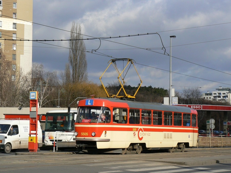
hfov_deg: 20.7
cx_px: 116
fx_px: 634
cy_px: 86
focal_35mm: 95
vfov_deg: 15.6
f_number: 5.6
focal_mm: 15.8
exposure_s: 1/1300
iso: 100
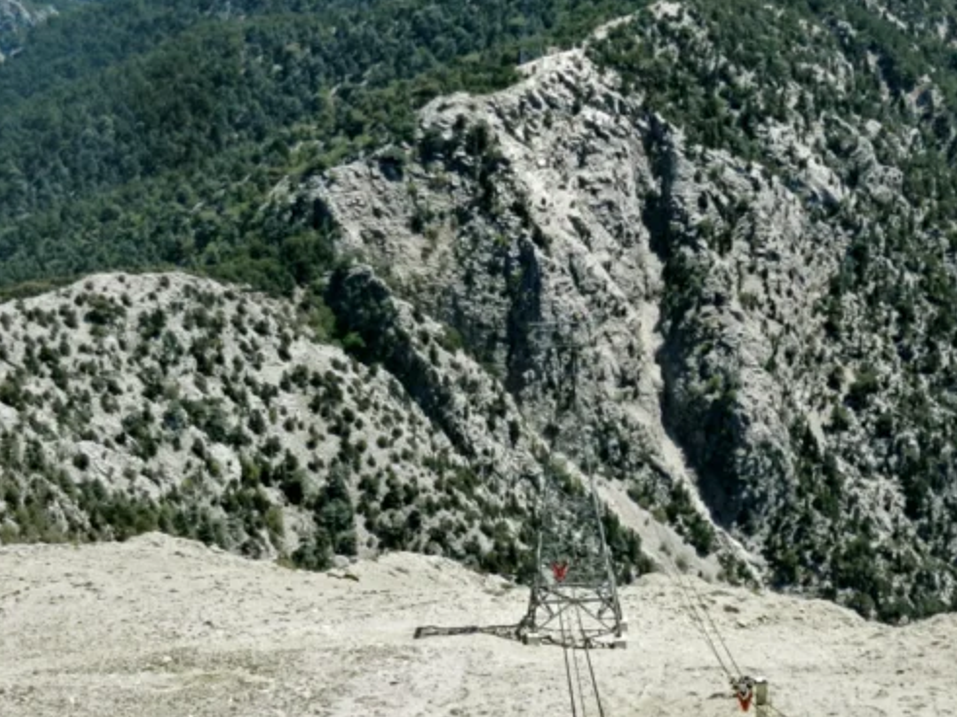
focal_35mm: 122
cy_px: 401
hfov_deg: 16.1
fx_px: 3372
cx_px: 659
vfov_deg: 12.1
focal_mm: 14.1
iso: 160
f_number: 4.8
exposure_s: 1/800
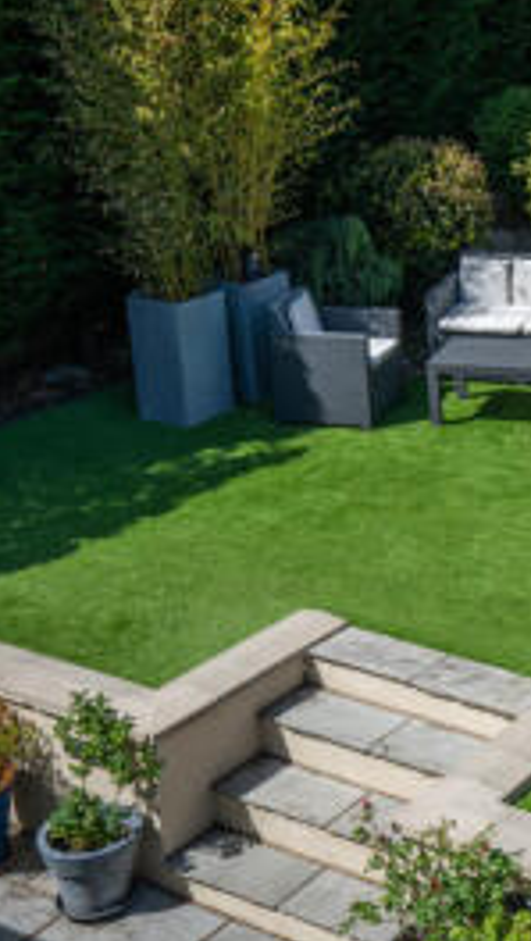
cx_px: 695
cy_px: 387
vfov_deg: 31.8
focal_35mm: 66
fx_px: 1648
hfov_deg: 17.2
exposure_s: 1/160
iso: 200
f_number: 11
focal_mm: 35
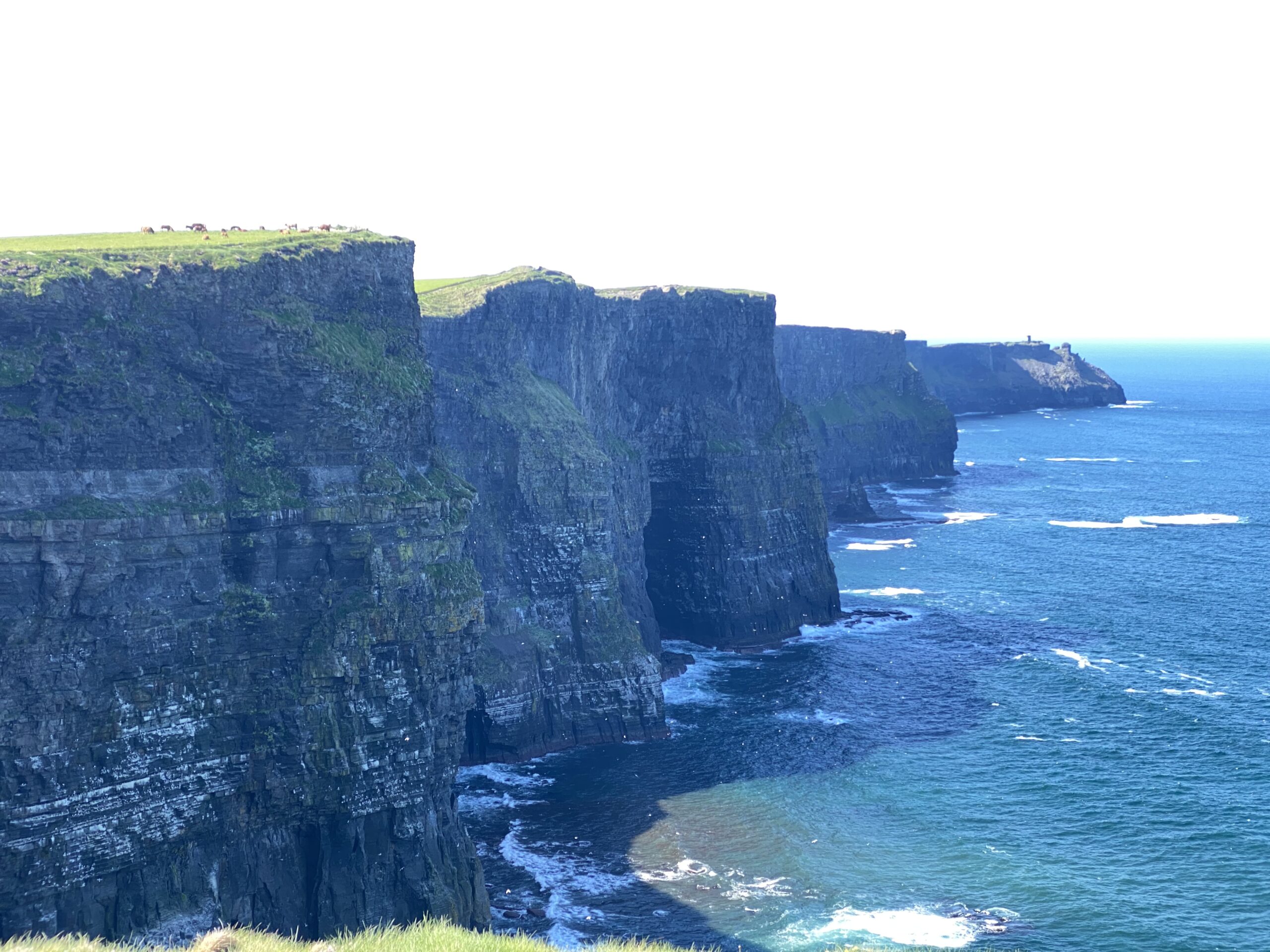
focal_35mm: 52
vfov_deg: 28.0
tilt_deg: -3.4
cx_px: 635
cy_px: 476
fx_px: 1908
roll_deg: -1.4
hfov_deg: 36.8
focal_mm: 6
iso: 32
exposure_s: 1/122
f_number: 2
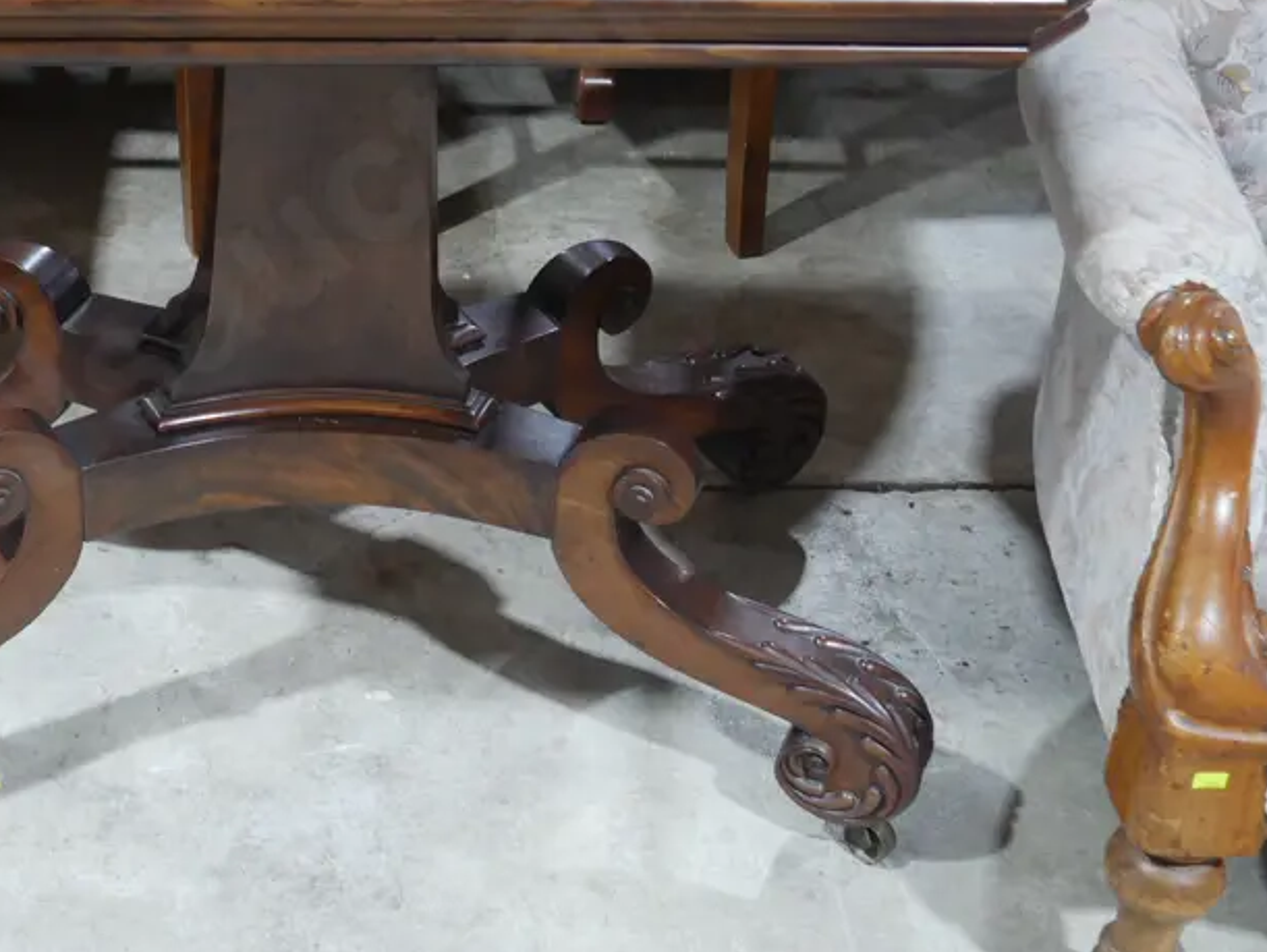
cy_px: 243
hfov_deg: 28.5
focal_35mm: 67
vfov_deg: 21.8
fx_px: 2454
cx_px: 305
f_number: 4.4
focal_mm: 20
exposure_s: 1/60
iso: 1000
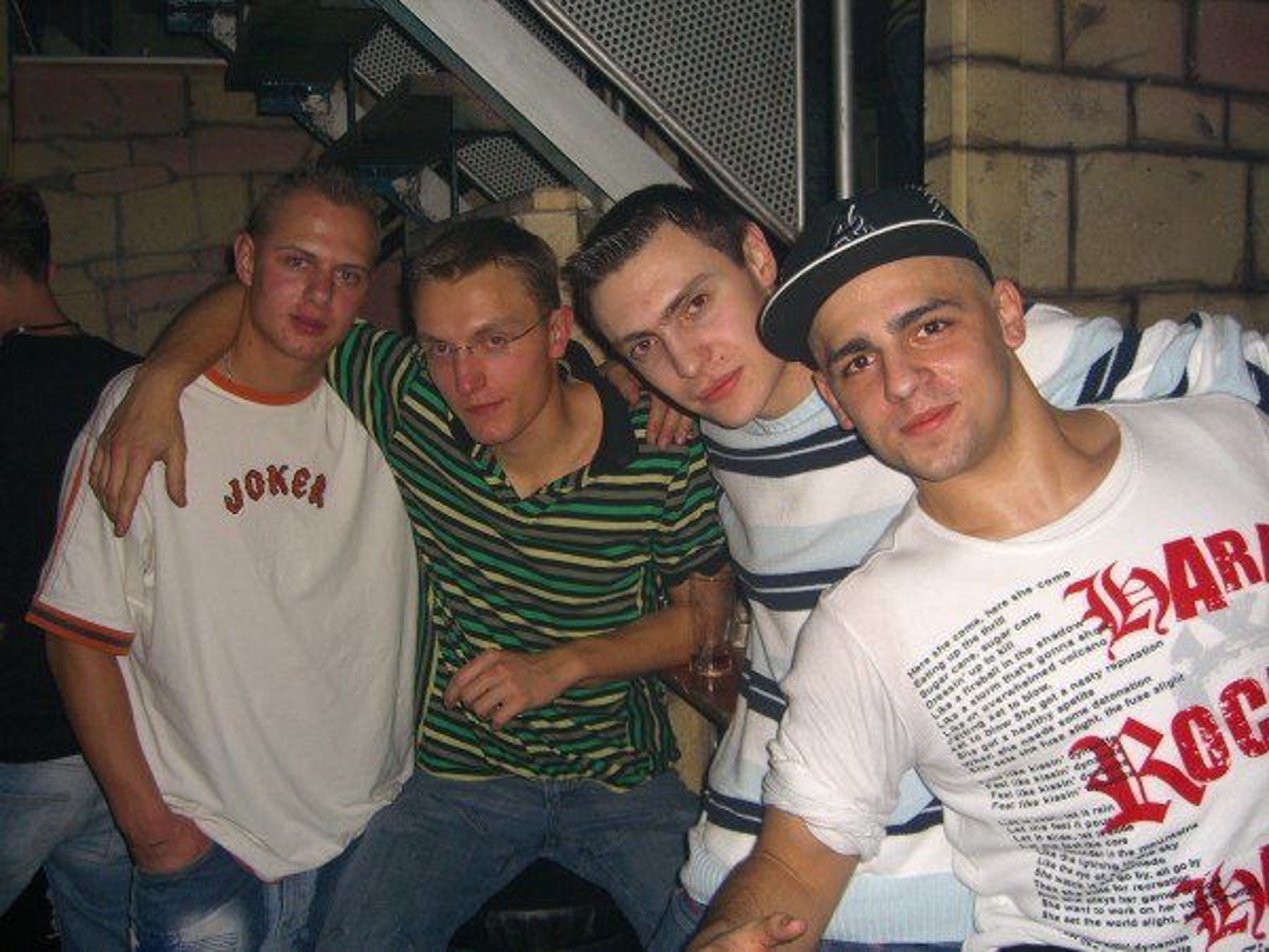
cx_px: 634
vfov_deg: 37.7
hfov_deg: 49.0
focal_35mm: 38
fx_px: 1393
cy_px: 476
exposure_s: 1/60
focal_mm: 7.9
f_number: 2.8
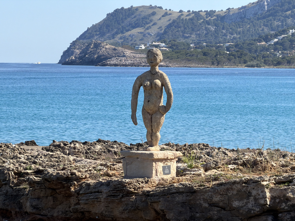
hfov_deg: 9.9
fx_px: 1704
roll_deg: -0.6
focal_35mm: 200
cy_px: 110
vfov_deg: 7.4
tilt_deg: -2.3
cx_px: 148
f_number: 2.8
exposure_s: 1/639
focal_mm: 16.89
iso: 25
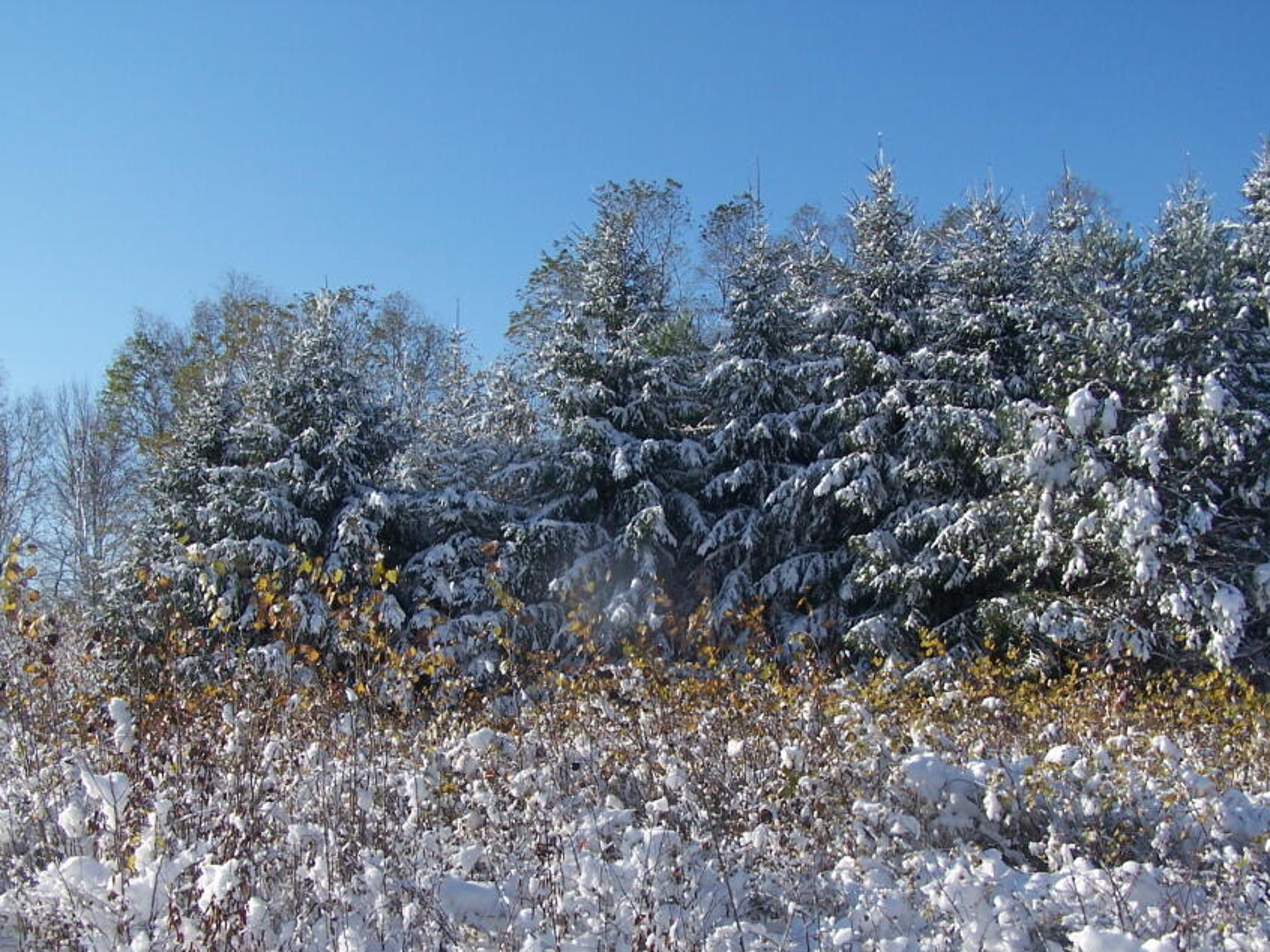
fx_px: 1687
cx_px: 638
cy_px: 575
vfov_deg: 31.4
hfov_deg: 41.2
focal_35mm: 46
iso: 80
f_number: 4
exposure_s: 1/800
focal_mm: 6.3
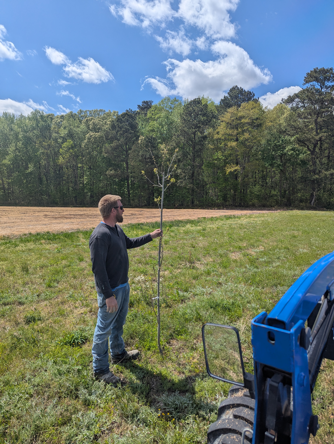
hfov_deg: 56.9
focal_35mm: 24
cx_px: 167
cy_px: 222
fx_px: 308
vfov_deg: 71.5
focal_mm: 6.81
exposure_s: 1/3774
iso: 46
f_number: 1.85
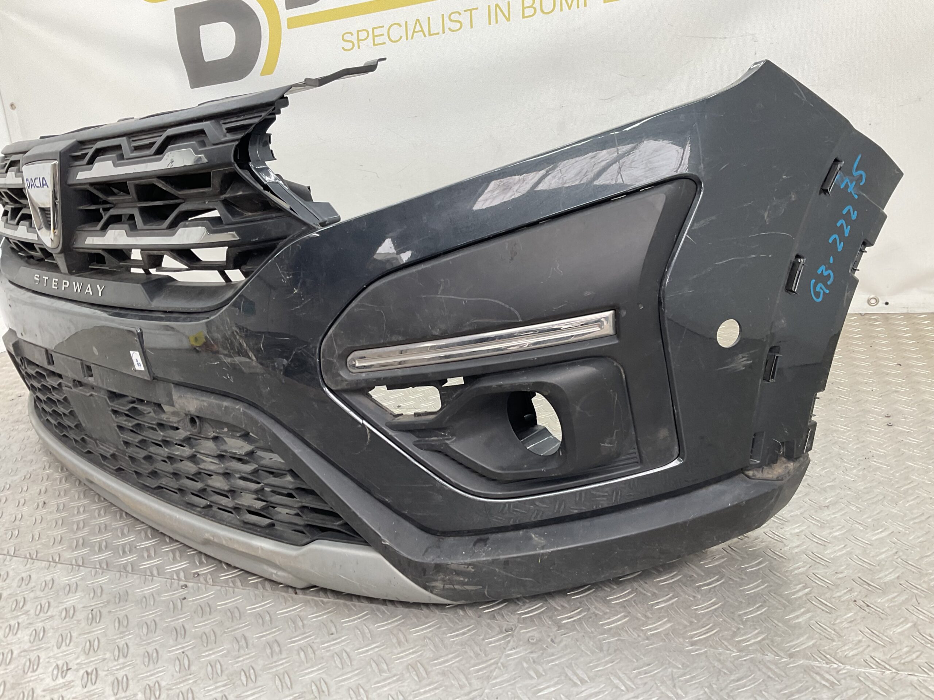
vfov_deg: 48.2
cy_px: 350
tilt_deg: -17.6
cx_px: 467
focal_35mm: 29
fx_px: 782
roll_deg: +7.5
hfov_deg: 61.7
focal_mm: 3
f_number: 1.8
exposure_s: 1/100
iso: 40
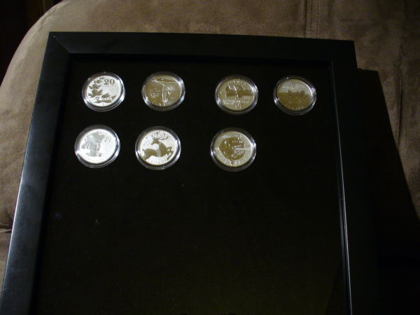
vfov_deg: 38.7
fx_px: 449
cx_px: 210
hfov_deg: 50.1
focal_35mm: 37
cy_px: 158
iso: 200
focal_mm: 6.1
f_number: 2.8
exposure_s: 1/8
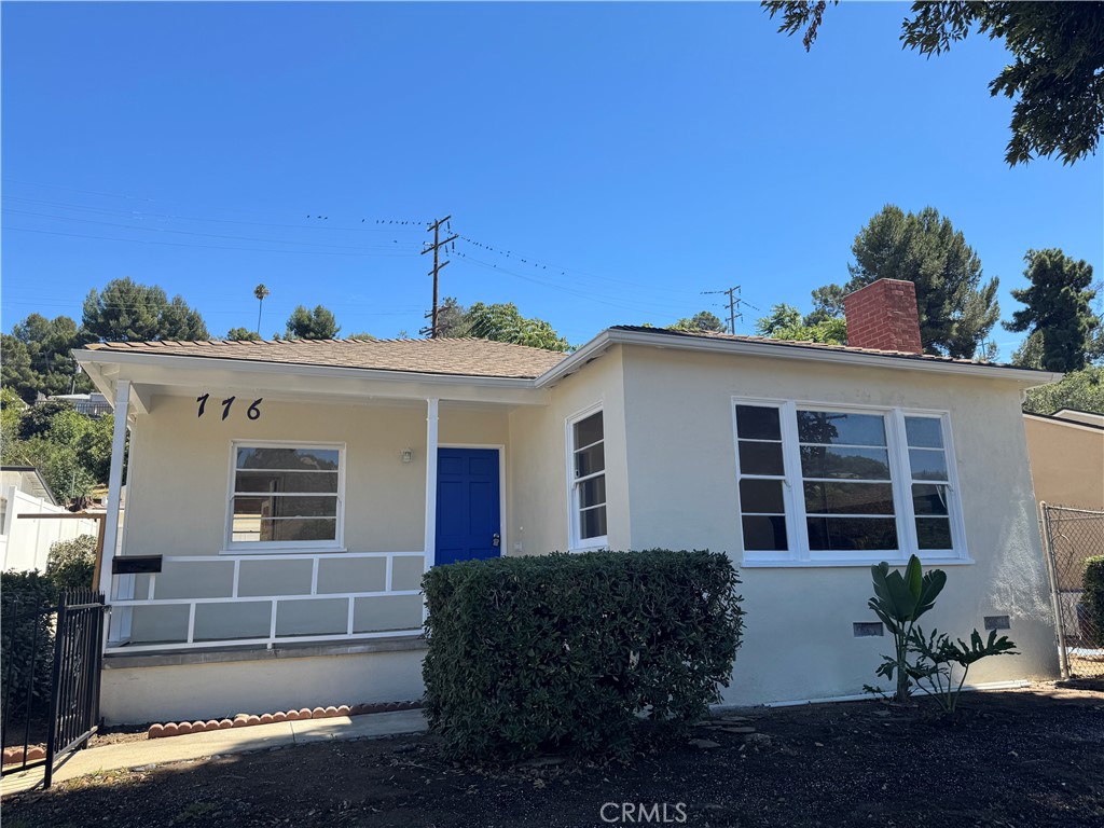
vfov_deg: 56.8
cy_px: 414
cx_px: 552
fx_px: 765
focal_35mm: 24
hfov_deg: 71.6
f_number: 1.78
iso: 80
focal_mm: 6.76
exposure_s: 1/2174
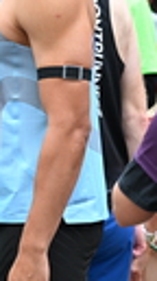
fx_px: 4005
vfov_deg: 4.0
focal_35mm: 538
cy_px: 16
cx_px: -201
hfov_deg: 2.2
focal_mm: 120
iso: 2000
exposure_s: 1/320
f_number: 4
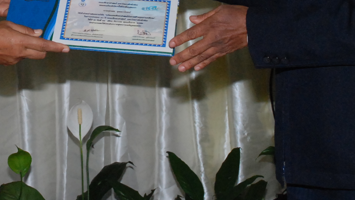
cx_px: 92
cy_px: -54
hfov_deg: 13.4
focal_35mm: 160
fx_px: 1506
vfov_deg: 7.5
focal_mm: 38
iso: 1000
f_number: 8
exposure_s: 1/200
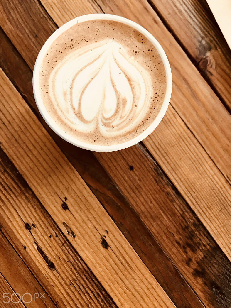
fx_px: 294
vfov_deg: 55.3
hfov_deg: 42.9
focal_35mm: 33
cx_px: 125
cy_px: 147
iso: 40
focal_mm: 3.99
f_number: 1.8
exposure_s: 1/17
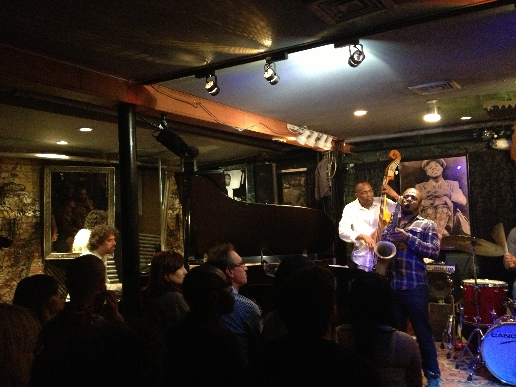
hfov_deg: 52.6
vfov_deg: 40.7
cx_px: 258
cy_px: 194
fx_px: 522
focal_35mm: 35
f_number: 2.4
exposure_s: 1/15
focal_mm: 4.28
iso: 800
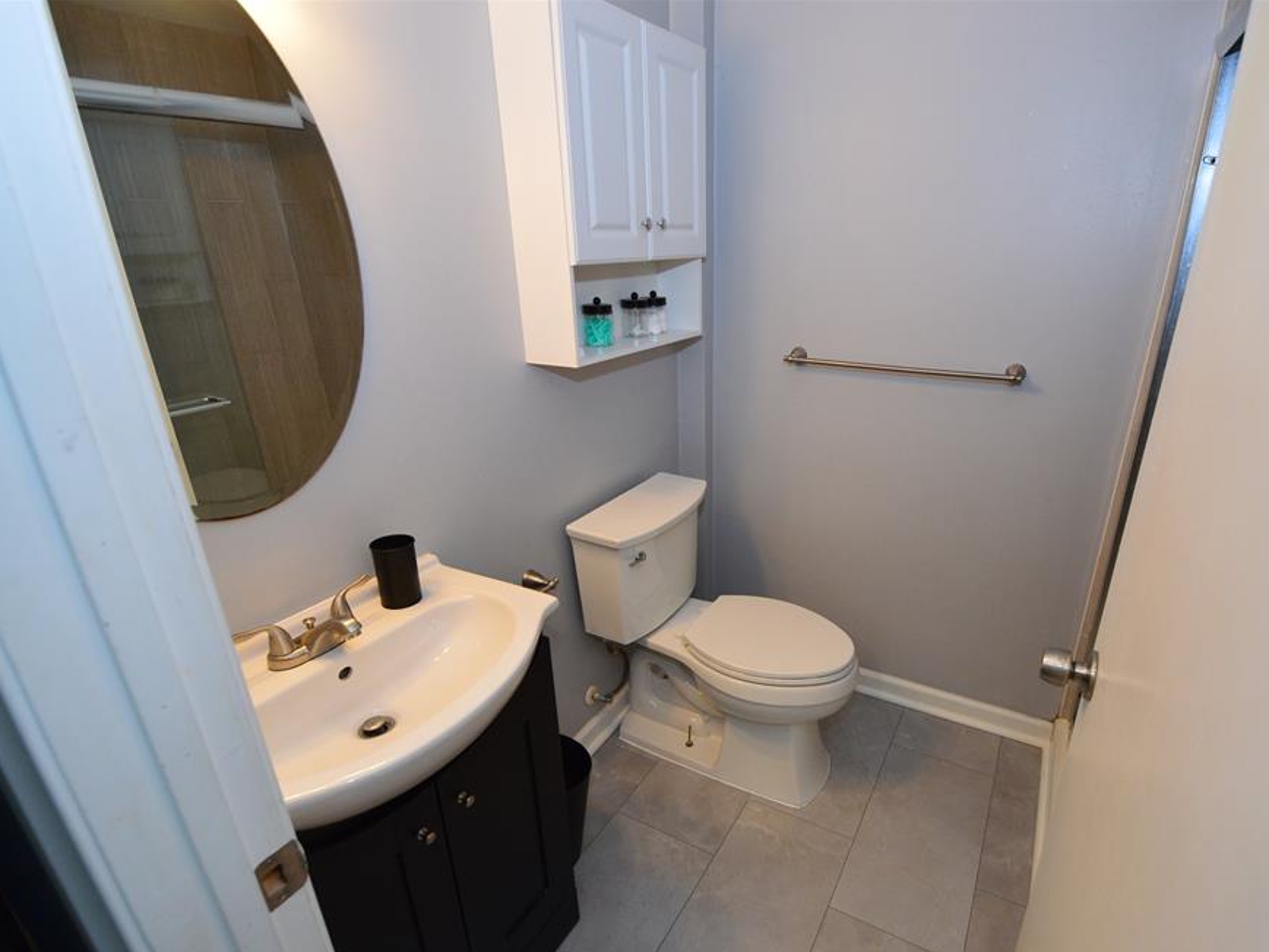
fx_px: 623
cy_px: 496
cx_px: 722
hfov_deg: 90.5
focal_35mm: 17
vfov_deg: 74.7
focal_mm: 10
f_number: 4
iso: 800
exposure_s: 1/60
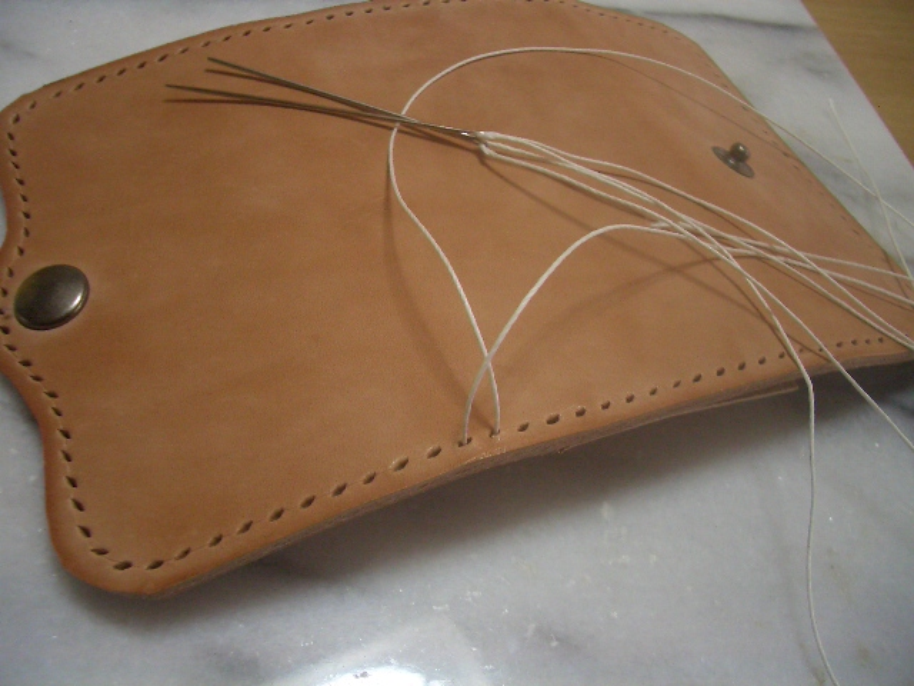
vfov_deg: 40.7
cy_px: 343
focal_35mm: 35
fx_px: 924
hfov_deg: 52.6
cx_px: 457
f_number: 2.6
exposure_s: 1/60
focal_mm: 5.8
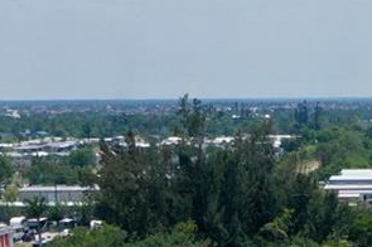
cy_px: 623
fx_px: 1569
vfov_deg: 8.2
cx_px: 449
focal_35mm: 152
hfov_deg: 13.2
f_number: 6.3
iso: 100
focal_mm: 10.26
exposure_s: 1/640
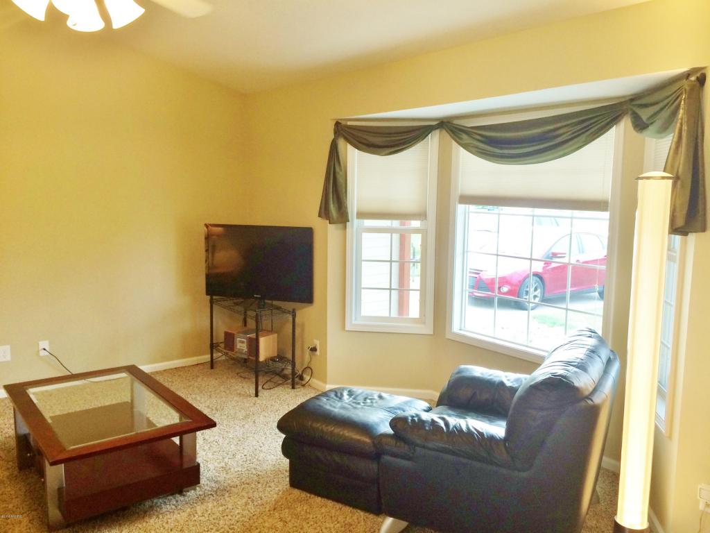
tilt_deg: -7.4
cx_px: 355
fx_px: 595
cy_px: 266
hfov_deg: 61.7
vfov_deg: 48.2
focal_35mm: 29
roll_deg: +0.0
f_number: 2.2
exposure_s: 1/30
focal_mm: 4.15
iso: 64
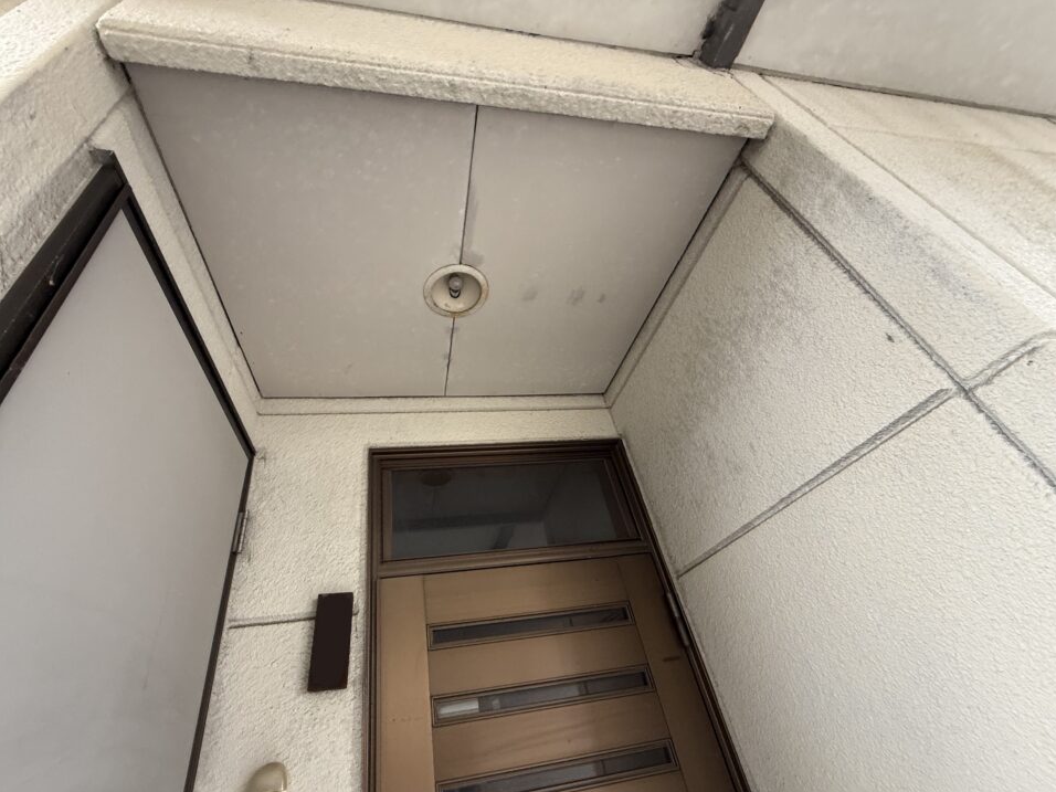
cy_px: 422
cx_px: 494
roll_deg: +9.2
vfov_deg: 81.6
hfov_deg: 98.0
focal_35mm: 15
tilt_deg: +35.8
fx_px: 458
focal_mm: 2.22
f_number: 2.2
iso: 320
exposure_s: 1/99
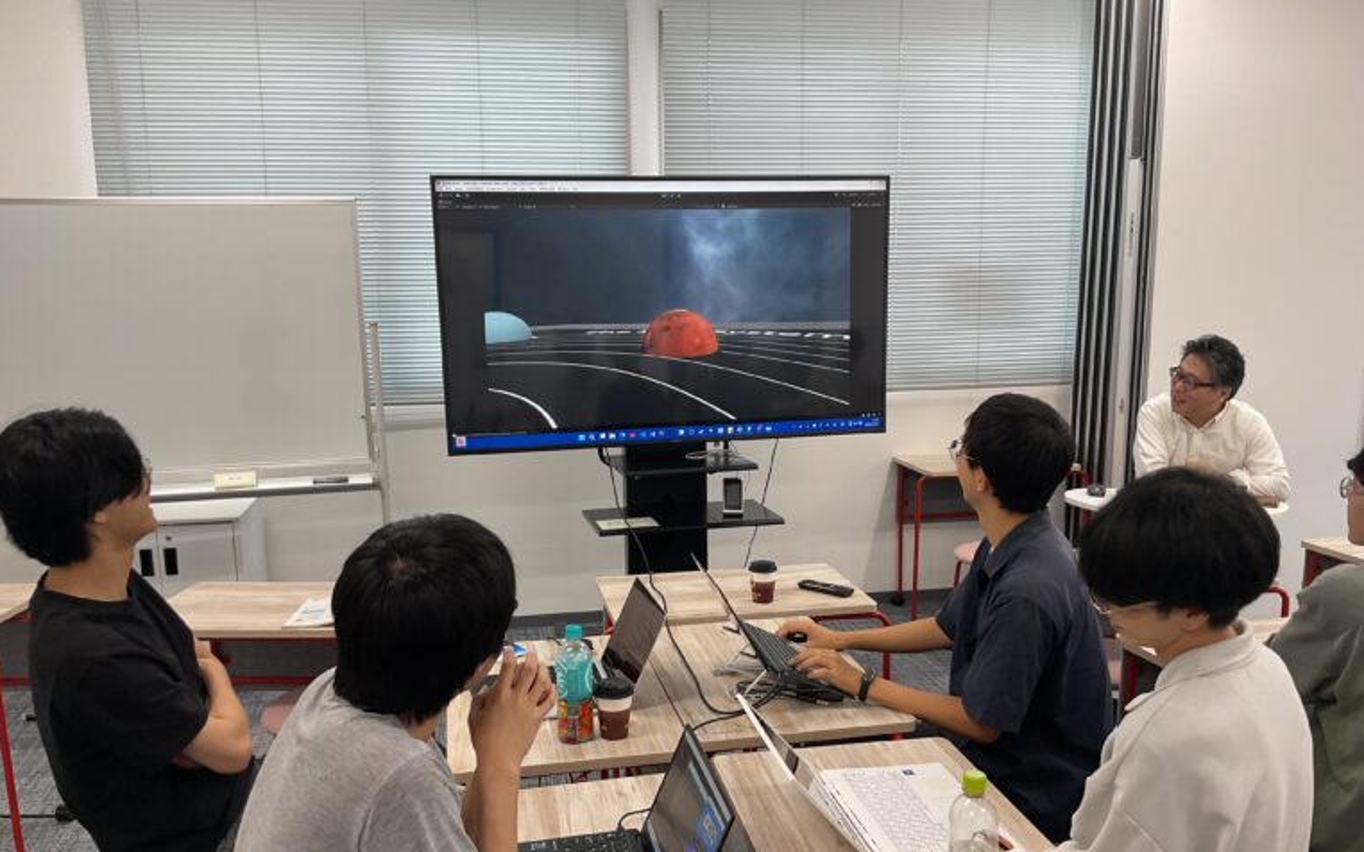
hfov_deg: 61.2
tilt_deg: -12.0
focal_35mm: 31
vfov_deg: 40.5
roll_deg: +0.1
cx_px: 682
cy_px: 494
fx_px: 1152
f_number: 1.8
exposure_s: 1/60
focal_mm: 3
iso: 40
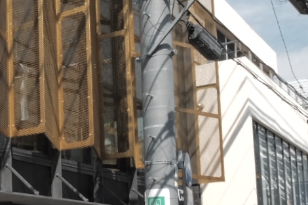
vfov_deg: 20.3
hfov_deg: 24.9
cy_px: 110
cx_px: -120
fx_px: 573
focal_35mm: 67
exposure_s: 1/400
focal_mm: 12.6
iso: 800
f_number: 16
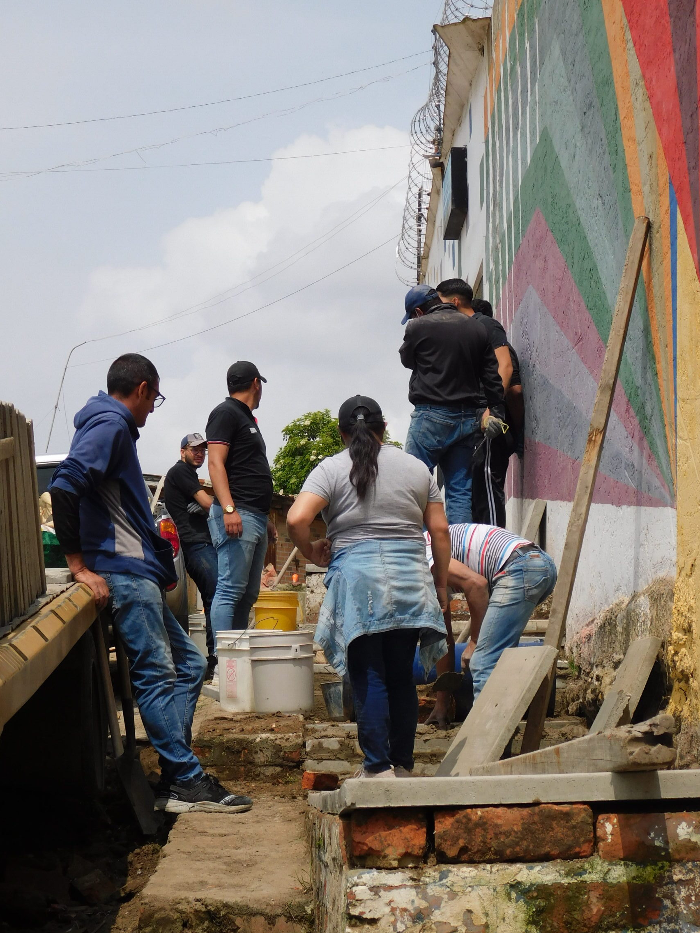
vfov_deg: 24.4
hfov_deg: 18.4
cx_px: 380
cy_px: 444
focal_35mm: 80
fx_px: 2157
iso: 125
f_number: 8.6
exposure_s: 1/400
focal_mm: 12.6
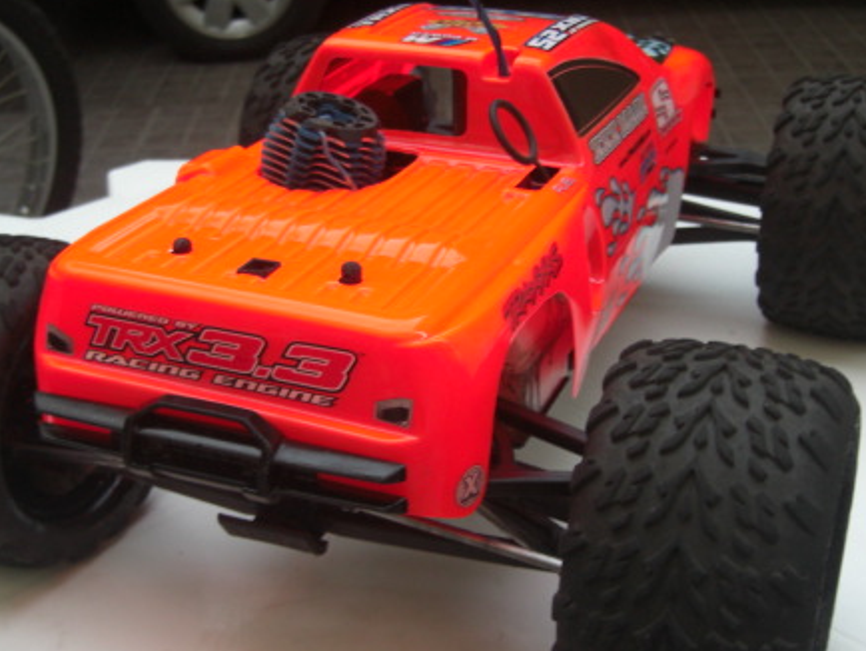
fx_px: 1402
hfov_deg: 34.3
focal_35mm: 56
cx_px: 397
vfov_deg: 26.1
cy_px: 337
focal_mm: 7.9
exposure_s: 1/50
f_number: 2.8
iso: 200
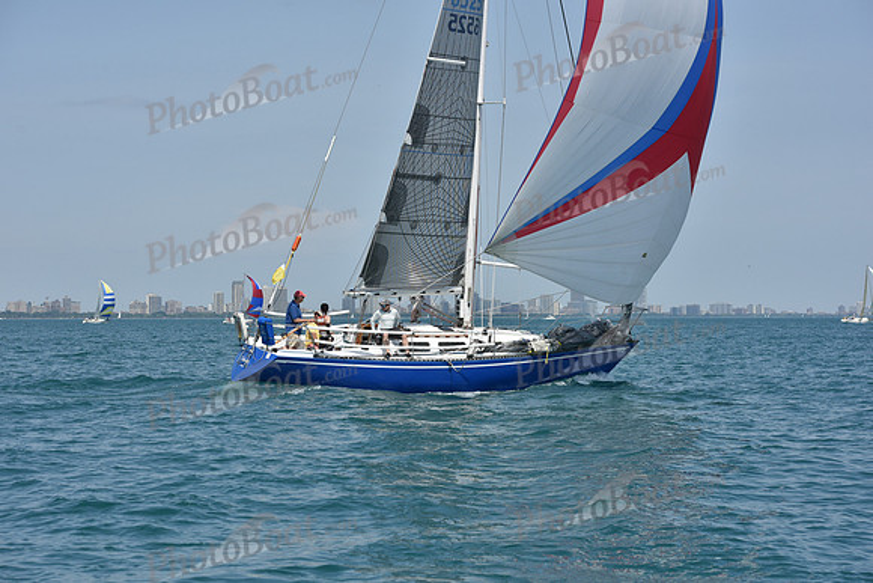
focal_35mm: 80
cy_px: 292
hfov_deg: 25.4
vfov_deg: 17.1
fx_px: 1940
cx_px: 436
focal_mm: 80
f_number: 7.1
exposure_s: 1/1600
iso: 250
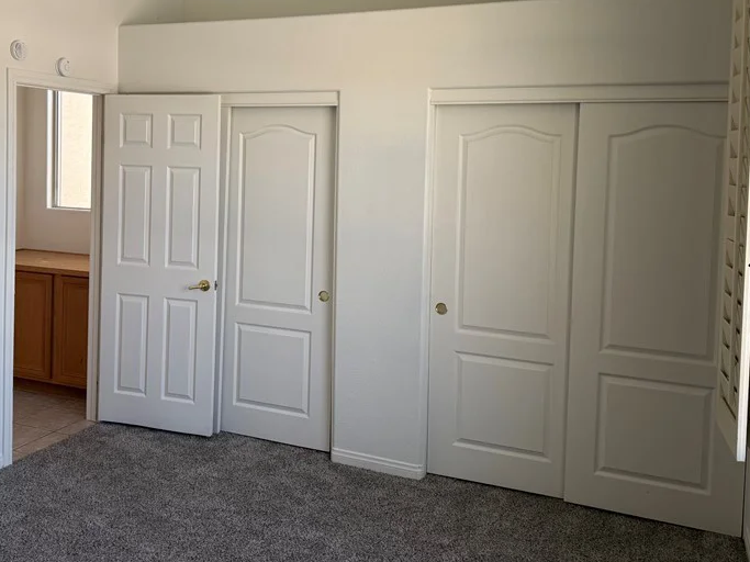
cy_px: 183
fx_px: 780
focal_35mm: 36
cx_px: 290
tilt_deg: -1.4
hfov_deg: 50.9
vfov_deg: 39.1
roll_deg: -1.1
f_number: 1.78
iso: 200
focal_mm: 6.76
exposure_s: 1/121
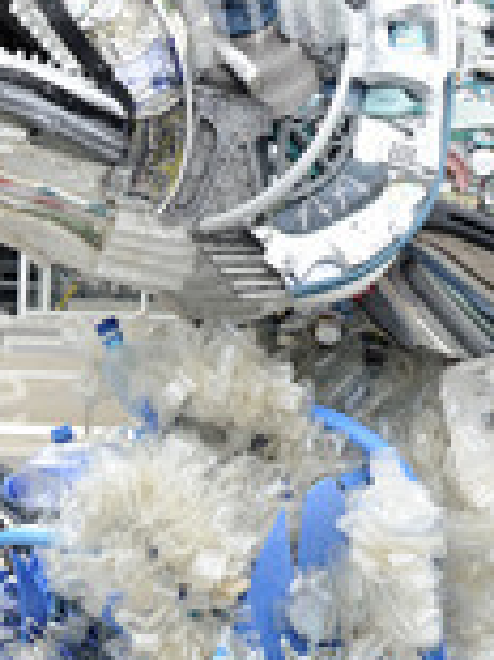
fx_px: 2267
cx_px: -66
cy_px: 617
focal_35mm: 119
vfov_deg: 16.3
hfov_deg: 12.2
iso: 800
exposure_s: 1/250
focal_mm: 48
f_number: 7.1
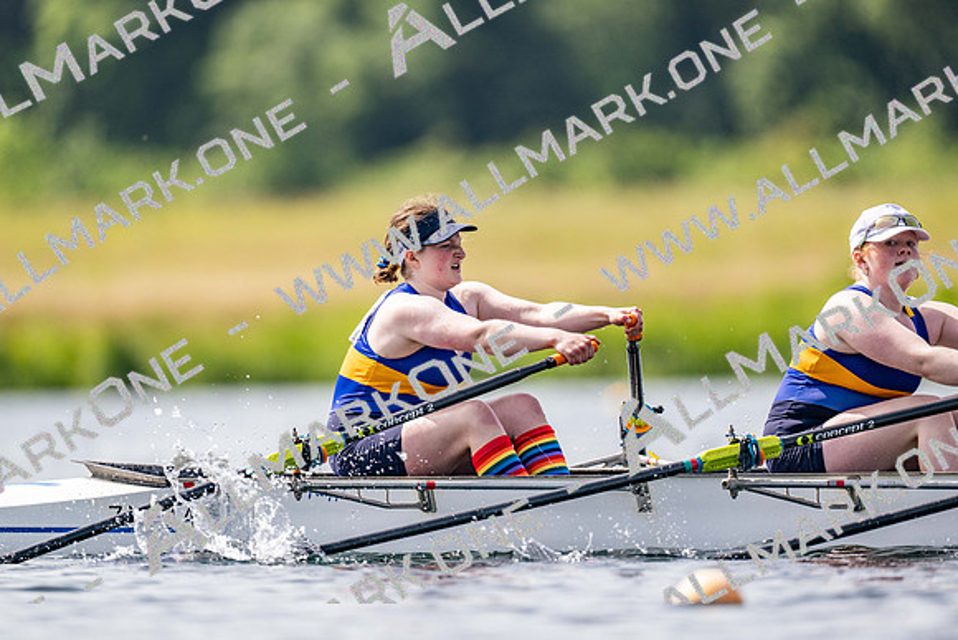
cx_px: 479
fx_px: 15970
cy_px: 320
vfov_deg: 2.3
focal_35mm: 600
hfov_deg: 3.4
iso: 220
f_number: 4
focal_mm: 600
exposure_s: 1/2500
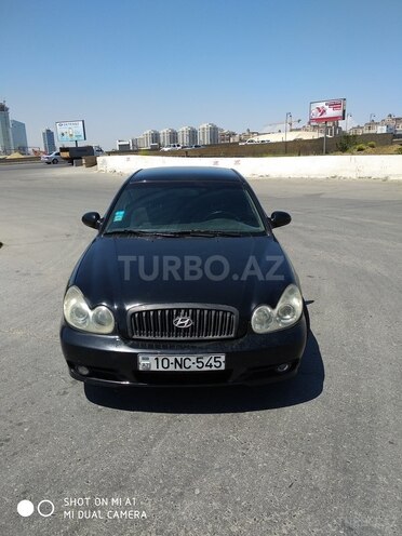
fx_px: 403
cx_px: 201
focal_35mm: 26
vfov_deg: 67.3
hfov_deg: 53.1
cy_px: 268
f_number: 2.2
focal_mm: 3.81
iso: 100
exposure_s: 1/1075
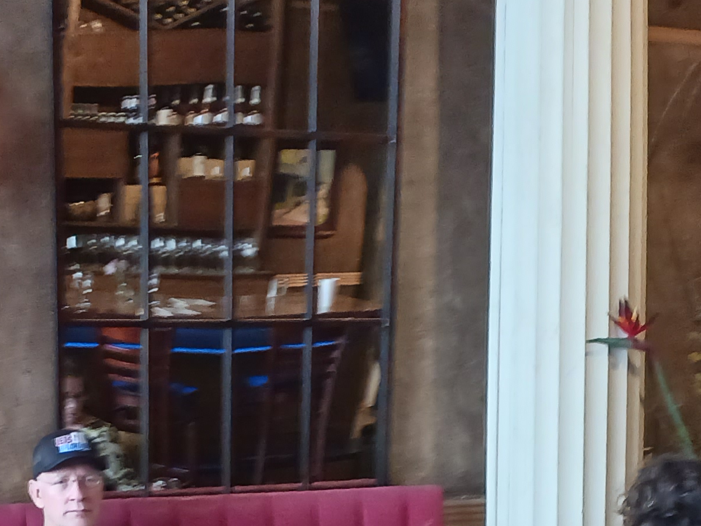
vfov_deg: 15.3
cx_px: 270
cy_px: 684
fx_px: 1863
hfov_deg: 21.3
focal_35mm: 92
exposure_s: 1/20
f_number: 1.8
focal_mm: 4
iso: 400
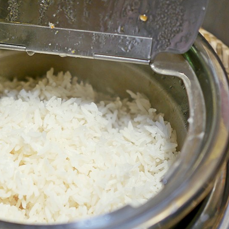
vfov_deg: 21.1
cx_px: 38
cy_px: 149
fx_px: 614
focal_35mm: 82
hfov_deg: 20.8
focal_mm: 25
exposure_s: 1/160
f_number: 1.8
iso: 200
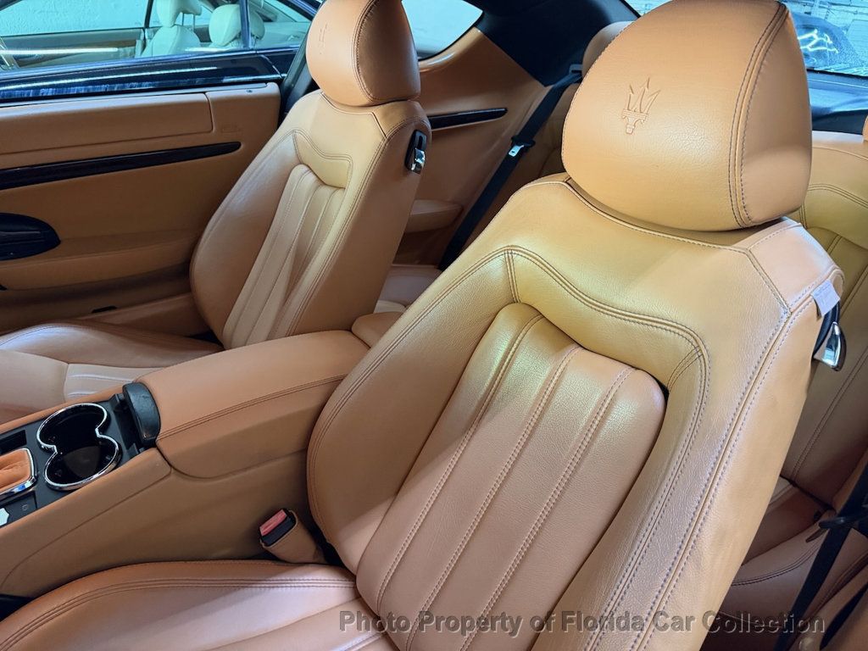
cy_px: 326
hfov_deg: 71.6
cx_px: 434
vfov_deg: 56.8
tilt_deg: -27.9
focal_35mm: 24
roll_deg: -4.8
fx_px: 602
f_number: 1.78
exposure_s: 1/60
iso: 800
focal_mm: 6.76
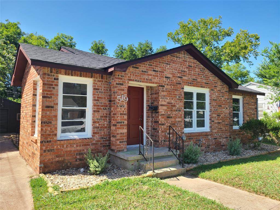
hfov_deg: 67.3
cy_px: 105
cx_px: 140
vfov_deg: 53.1
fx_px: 210
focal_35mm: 26
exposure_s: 1/801
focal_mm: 5.4
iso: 40
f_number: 1.8
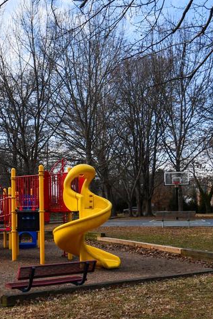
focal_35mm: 47
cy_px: 214
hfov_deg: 26.5
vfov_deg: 41.3
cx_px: -19
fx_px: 416
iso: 160
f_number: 8
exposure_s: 1/250
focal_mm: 15
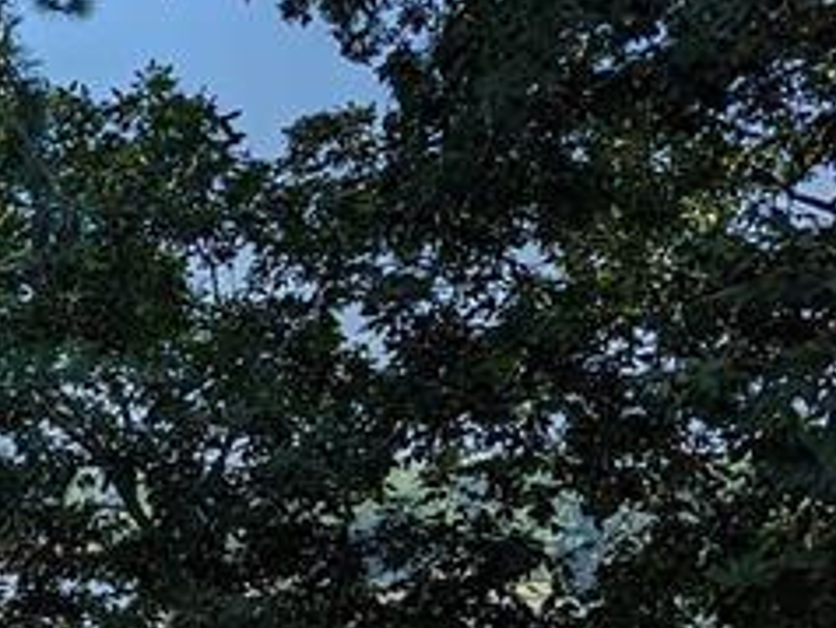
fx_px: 2490
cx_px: -632
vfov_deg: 14.2
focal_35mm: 103
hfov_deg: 16.3
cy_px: 639
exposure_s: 1/2463
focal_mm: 6.81
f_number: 1.85
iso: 38
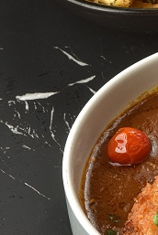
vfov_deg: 7.1
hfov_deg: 4.7
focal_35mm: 291
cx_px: 210
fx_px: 1910
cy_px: 71
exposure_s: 1/80
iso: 320
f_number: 18
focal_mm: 100
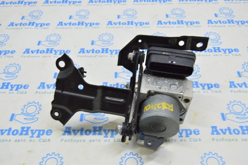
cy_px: 82
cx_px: 124
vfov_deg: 36.8
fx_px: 248
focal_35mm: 36
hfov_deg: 53.2
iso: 400
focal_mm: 24
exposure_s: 1/20
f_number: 5.6
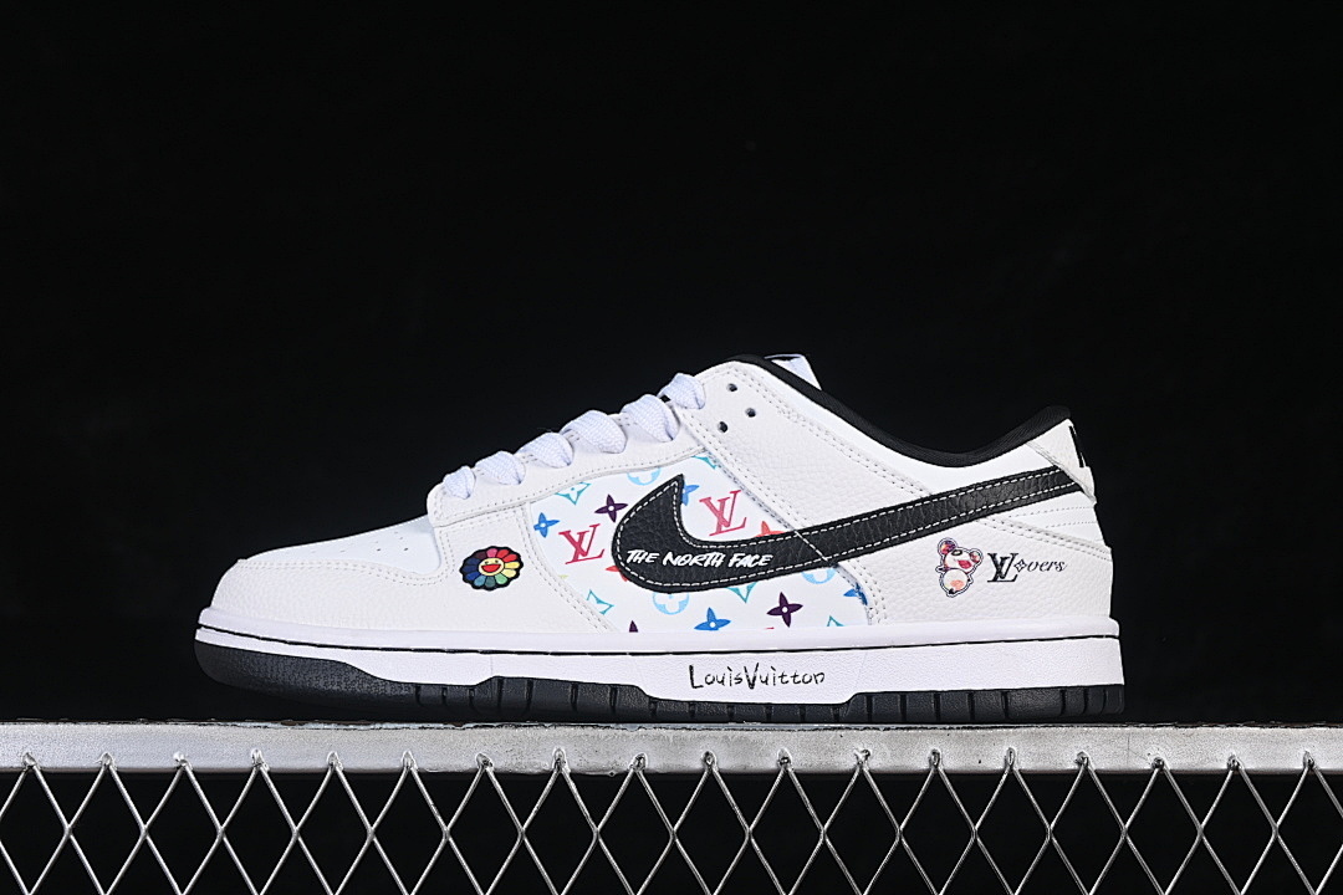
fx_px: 2798
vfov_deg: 18.2
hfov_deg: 27.0
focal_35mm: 75
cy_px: 448
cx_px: 672
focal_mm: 50
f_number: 8
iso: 160
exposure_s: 1/80
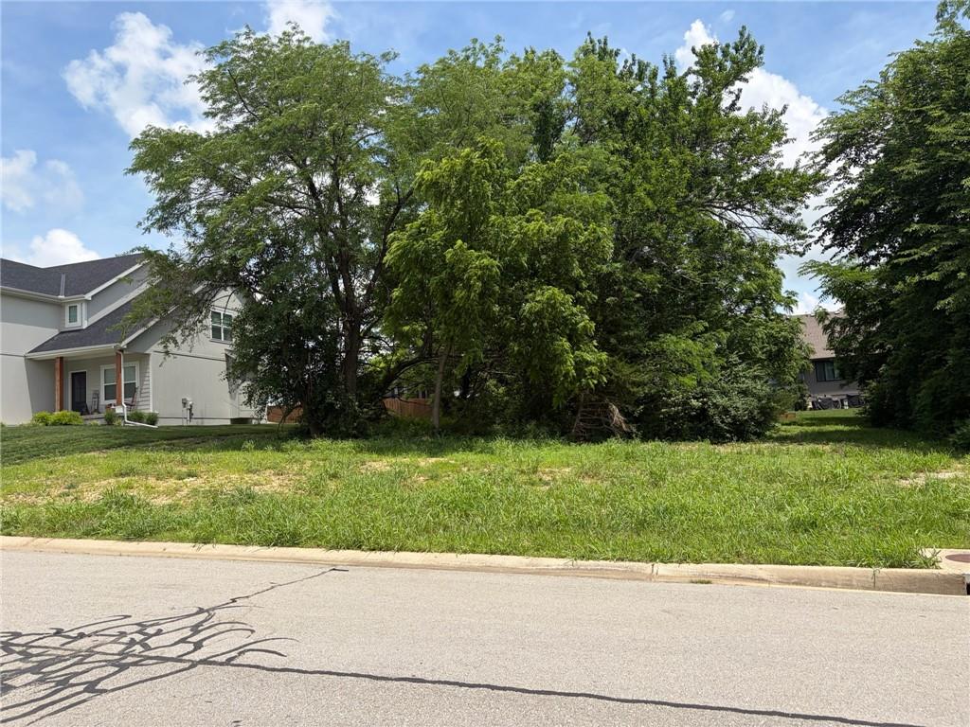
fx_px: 729
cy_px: 364
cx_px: 485
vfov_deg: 53.1
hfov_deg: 67.3
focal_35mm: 26
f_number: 1.6
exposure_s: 1/2747
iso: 50
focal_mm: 5.96
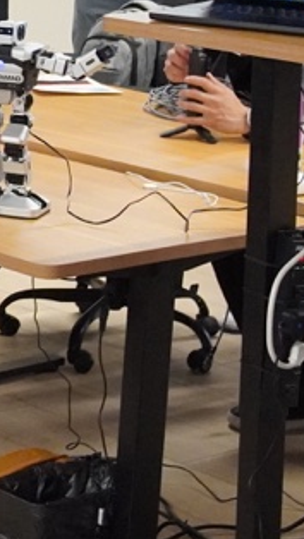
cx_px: -460
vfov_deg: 15.2
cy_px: -34
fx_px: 1974
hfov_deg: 8.0
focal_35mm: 138
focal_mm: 23
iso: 5000
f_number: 4
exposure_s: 1/160
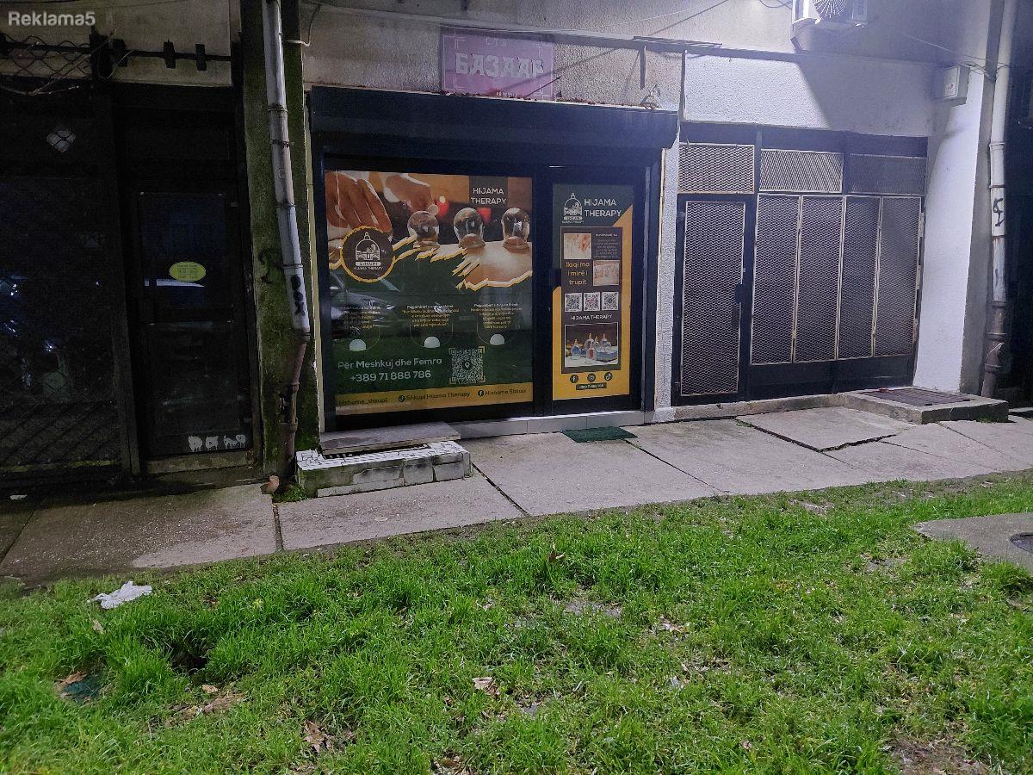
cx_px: 516
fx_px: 746
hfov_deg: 69.4
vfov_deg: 54.9
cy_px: 388
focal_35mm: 25
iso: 800
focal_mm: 4.69
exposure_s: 1/25
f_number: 1.8
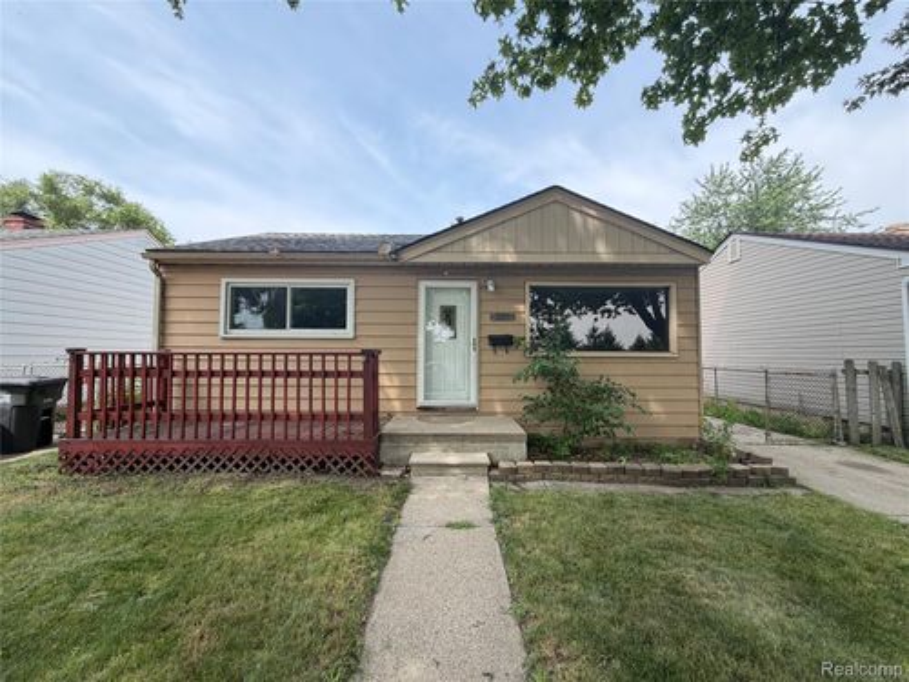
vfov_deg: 85.7
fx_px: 368
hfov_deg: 102.1
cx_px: 454
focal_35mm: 14
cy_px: 341
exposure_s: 1/214
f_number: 2.2
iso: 40
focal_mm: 2.22
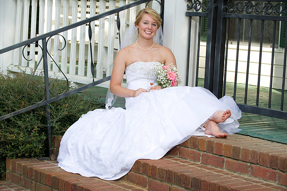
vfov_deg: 14.4
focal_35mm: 95
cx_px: 144
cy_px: 96
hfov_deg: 21.5
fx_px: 757
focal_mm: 95
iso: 320
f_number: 5.6
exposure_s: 1/200
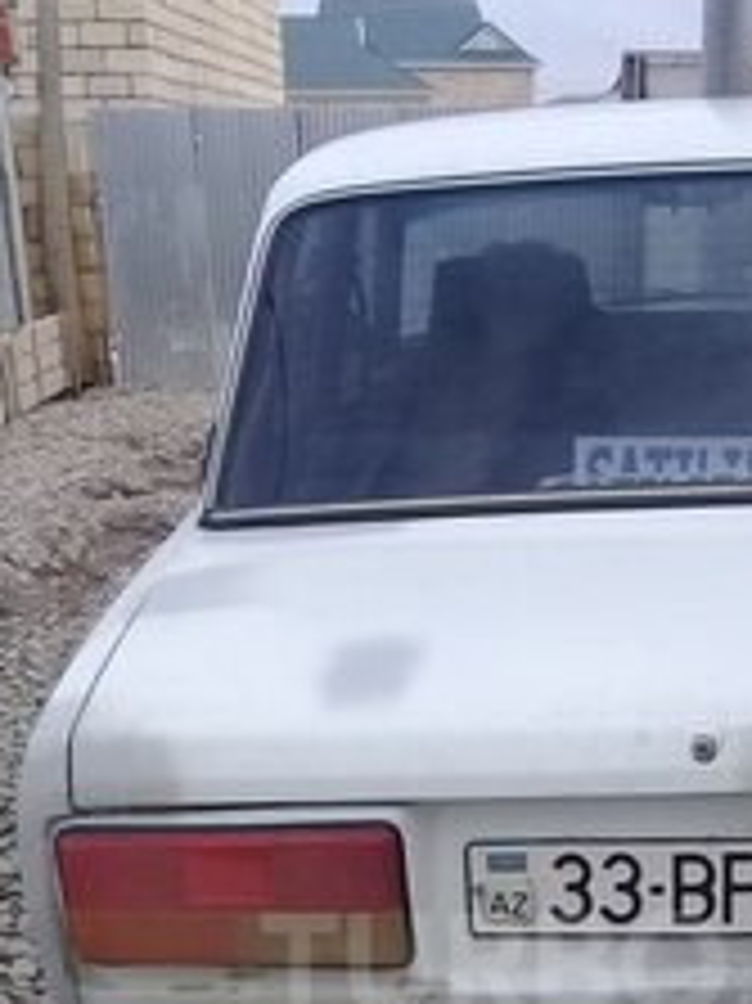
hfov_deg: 21.0
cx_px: 608
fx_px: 2001
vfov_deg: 26.9
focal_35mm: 69
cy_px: 963
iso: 50
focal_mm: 3.3
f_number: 2.2
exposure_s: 1/647
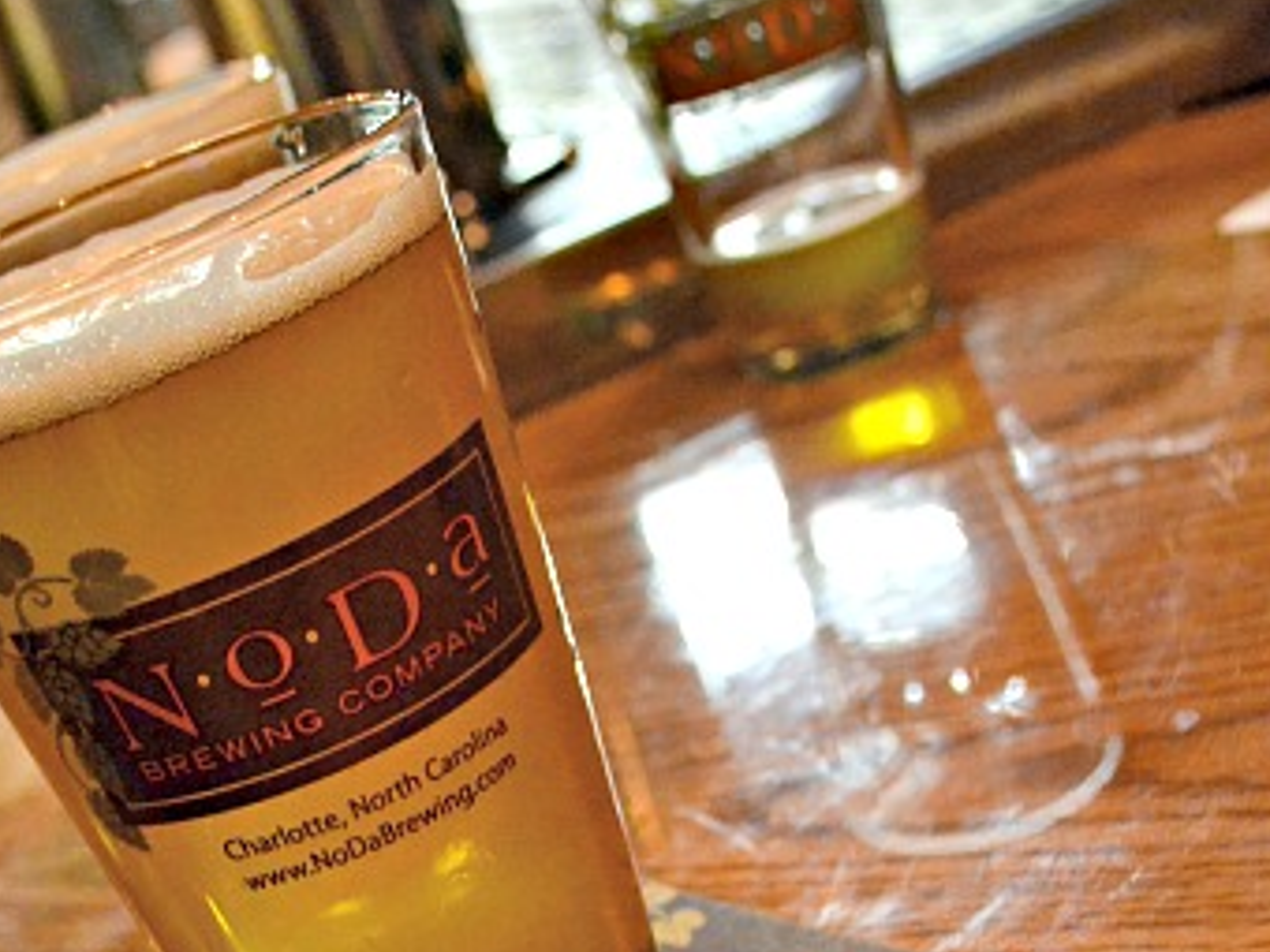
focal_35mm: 61
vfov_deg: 23.8
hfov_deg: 31.4
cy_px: 702
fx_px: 2238
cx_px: 422
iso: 3200
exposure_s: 1/30
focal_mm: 24
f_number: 4
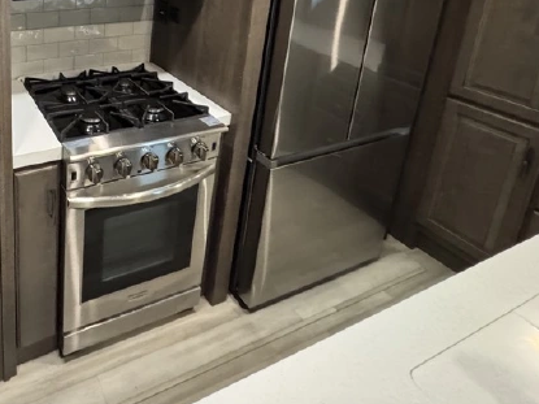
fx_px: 420
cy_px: 23
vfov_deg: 45.3
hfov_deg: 58.2
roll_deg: -0.6
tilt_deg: -14.0
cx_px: 78
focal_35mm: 27
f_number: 2.2
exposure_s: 1/60
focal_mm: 2.22
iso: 1250
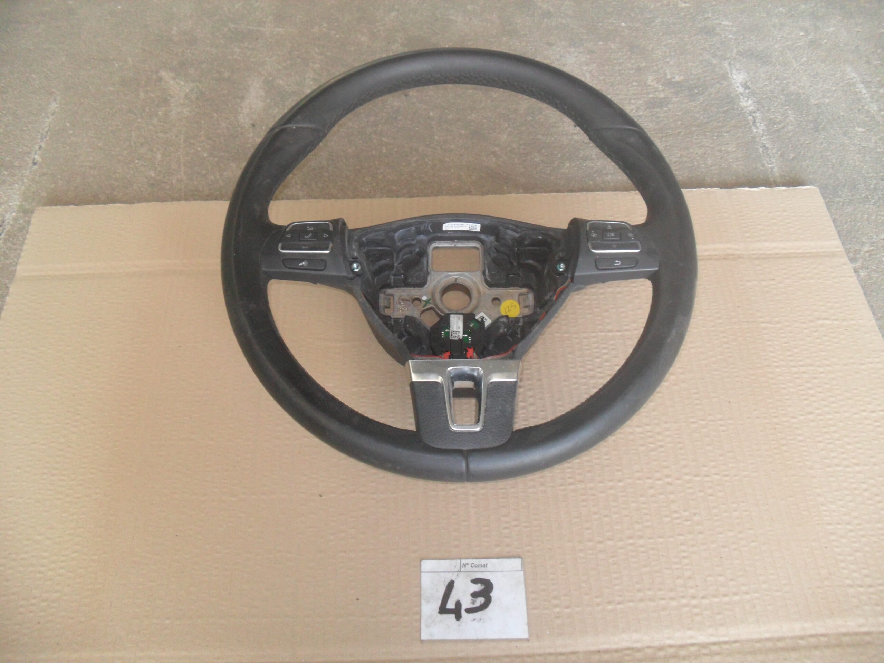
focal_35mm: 35
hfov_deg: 52.6
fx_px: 894
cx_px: 442
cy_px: 332
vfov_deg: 40.7
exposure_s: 1/45
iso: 200
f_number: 3
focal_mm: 6.3
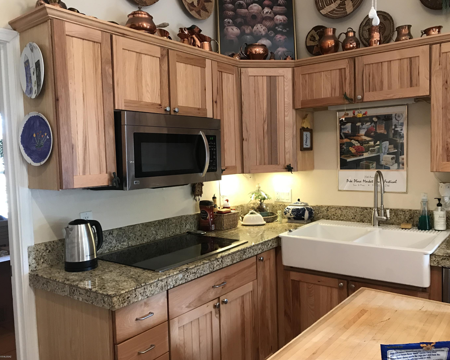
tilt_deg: -4.0
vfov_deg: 48.5
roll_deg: +1.5
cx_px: 243
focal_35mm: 30
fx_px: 400
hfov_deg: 58.7
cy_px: 183
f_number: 1.8
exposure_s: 1/15
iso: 50
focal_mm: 3.99
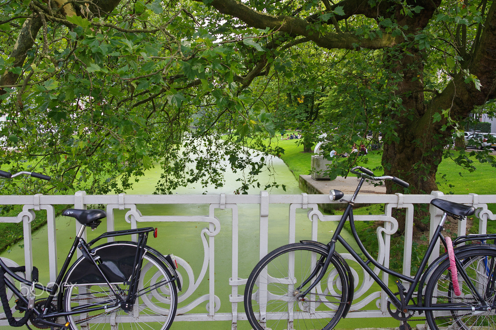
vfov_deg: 43.5
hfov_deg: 62.0
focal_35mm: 30
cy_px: 165
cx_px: 248
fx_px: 413
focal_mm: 20
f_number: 11
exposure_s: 1/50
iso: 200
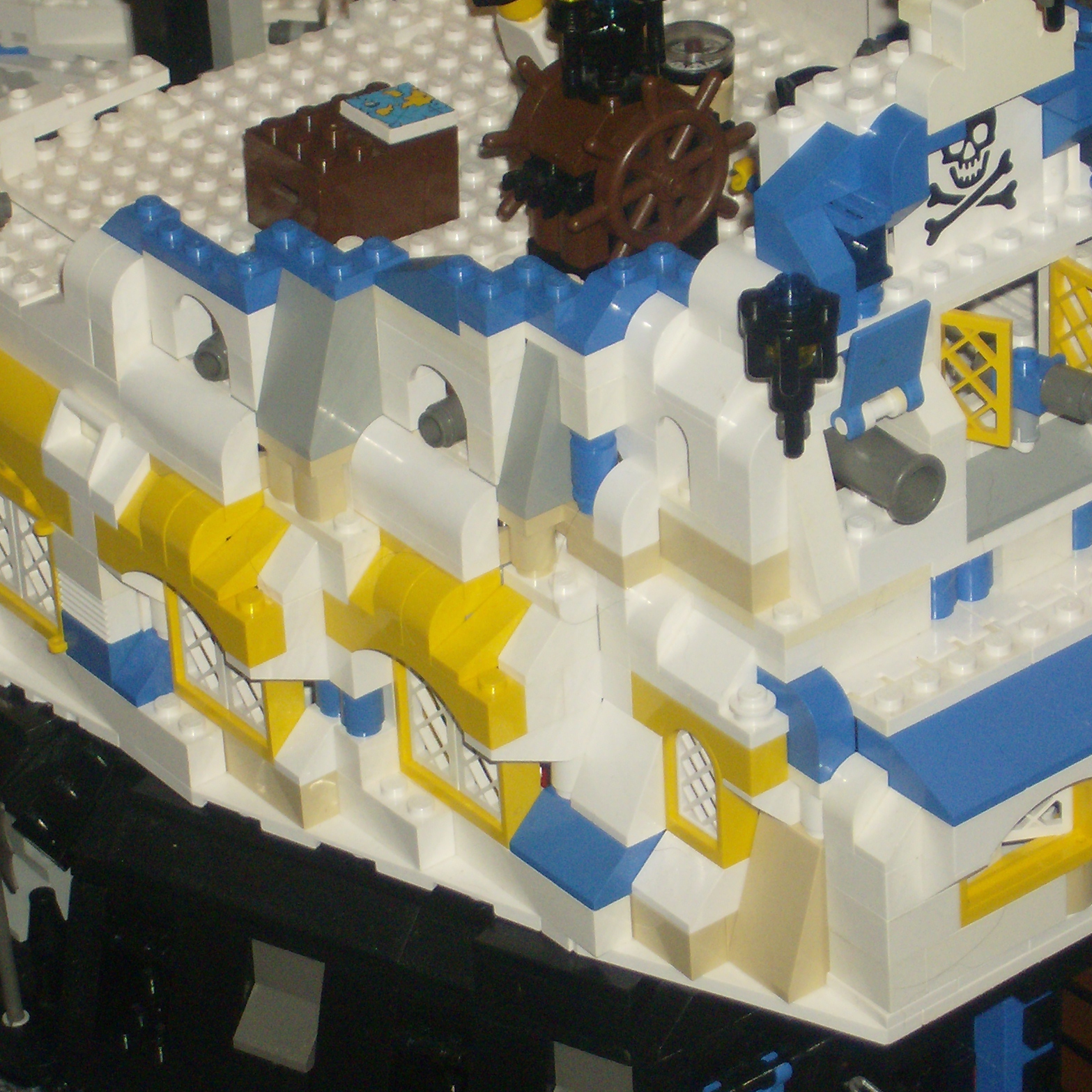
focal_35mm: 158
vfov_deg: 11.1
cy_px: 544
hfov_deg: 11.1
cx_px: 502
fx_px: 5639
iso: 200
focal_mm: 18
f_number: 4.8
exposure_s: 1/125
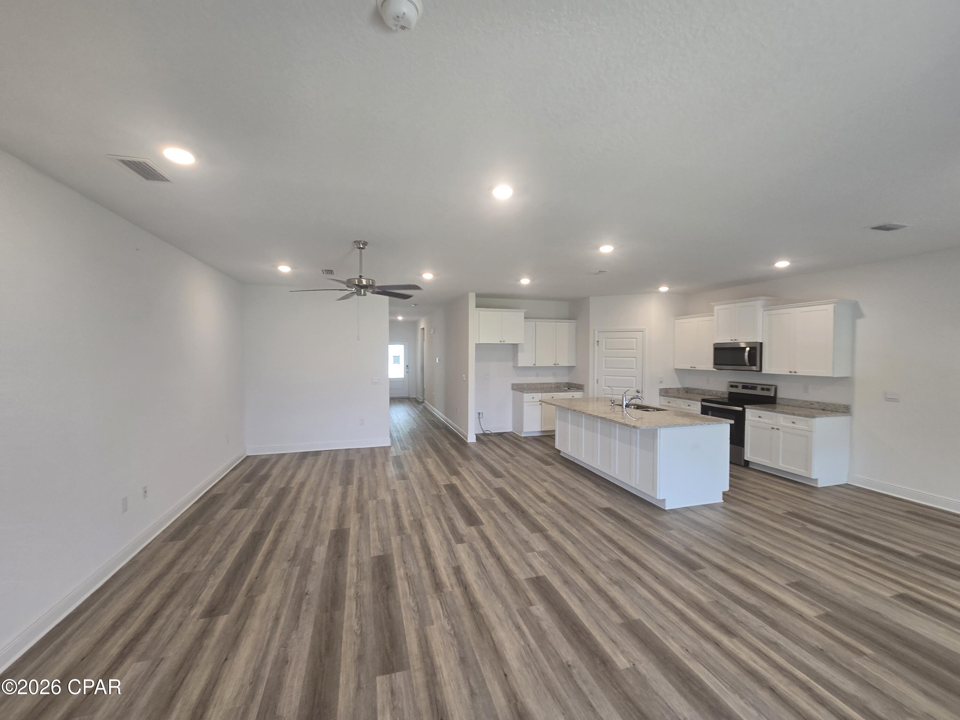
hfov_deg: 106.2
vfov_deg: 89.9
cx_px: 480
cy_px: 360
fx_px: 361
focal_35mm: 13
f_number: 2.2
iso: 125
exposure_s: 1/60
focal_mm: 2.2
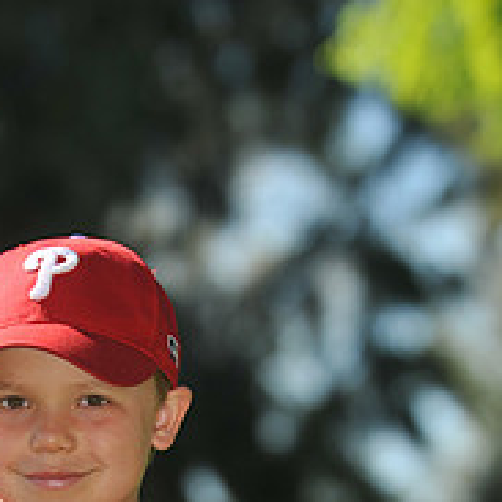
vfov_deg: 4.2
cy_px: 664
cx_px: 27
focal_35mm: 418
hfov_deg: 4.2
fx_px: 6858
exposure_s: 1/640
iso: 200
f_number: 5.6
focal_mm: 155
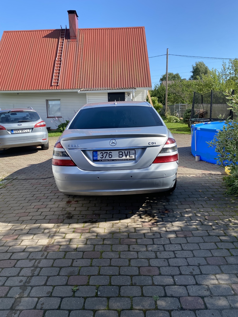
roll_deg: +0.5
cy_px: 158
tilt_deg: -6.8
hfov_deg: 53.1
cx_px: 119
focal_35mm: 26
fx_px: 238
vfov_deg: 67.3
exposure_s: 1/1330
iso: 32
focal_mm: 4.25
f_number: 1.8
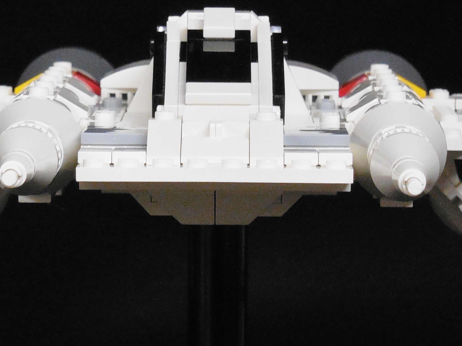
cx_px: 200
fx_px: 3791
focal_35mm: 284
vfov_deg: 5.2
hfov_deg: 7.0
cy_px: 151
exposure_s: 1/13
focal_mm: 27.2
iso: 800
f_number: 4.9
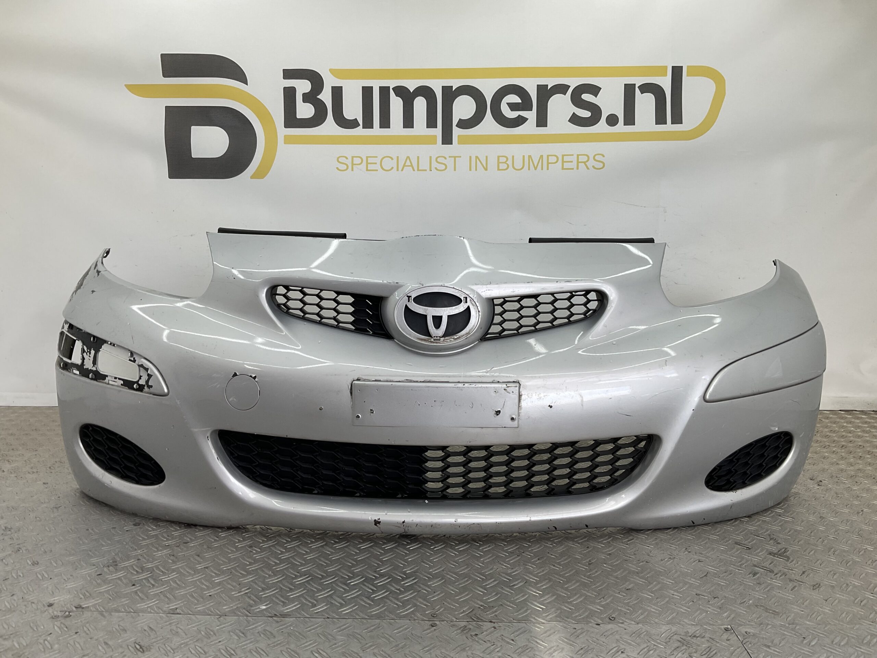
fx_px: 735
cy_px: 329
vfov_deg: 48.2
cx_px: 438
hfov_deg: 61.7
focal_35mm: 29
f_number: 1.8
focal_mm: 3
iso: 16
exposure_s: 1/180
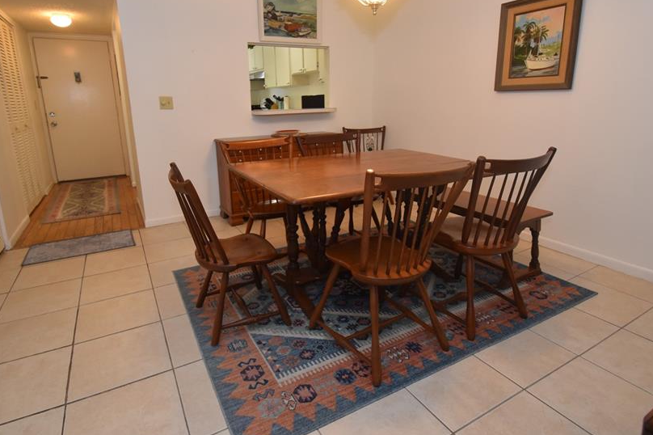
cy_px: 175
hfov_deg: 86.8
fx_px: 344
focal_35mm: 19
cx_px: 307
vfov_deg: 64.0
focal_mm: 10
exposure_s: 1/80
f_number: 4.5
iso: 800
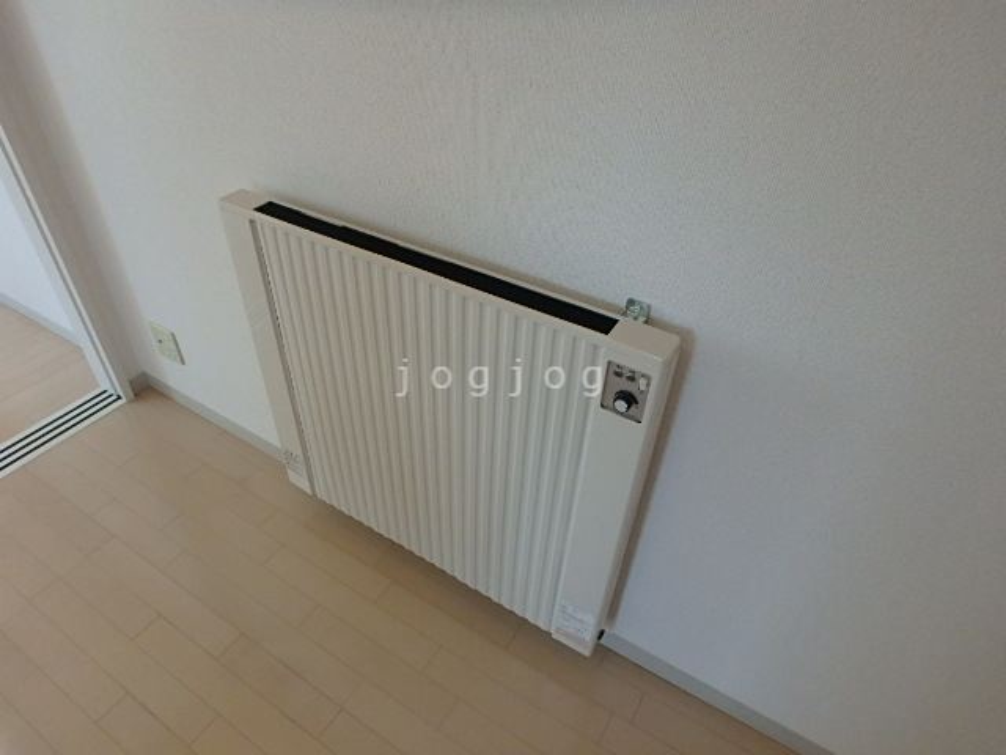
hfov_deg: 79.0
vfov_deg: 63.4
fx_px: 610
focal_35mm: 21
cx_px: 503
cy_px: 378
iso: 400
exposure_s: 1/160
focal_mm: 3.7
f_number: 3.5
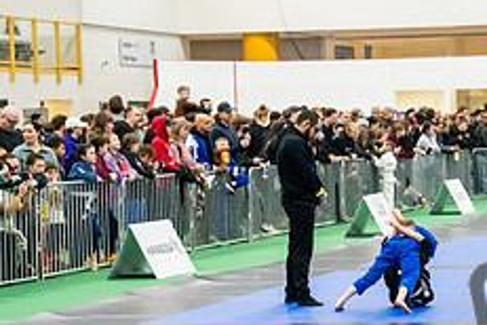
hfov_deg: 11.6
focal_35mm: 176
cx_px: 474
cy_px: 299
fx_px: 2381
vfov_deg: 7.8
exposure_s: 1/400
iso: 6400
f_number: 4.5
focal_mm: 70
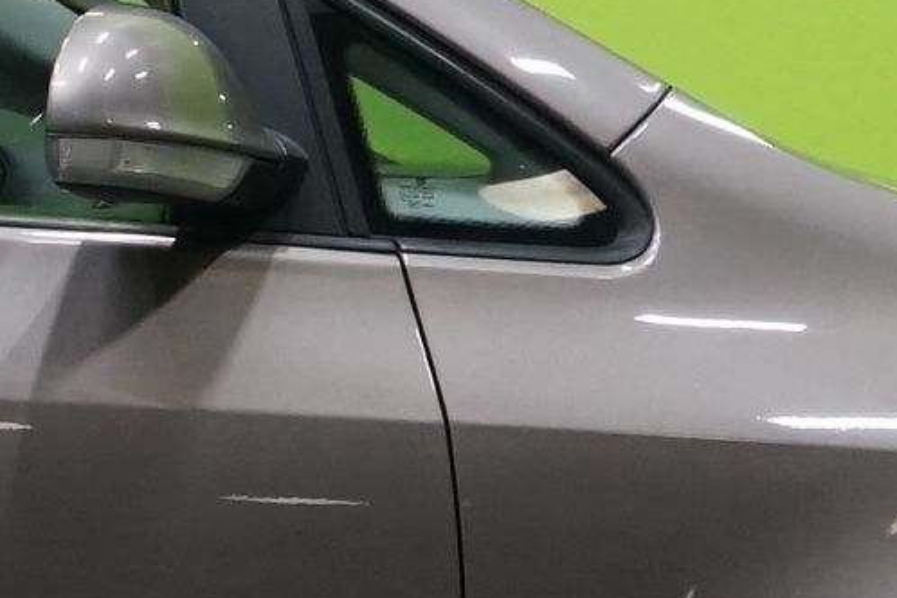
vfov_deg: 5.3
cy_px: 537
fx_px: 6503
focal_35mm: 261
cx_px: -706
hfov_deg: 7.7
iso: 2000
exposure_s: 1/250
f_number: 4.5
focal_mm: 33
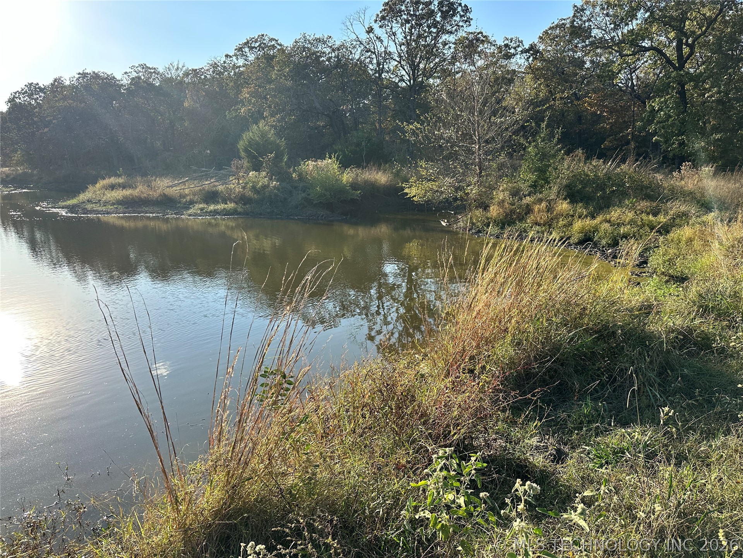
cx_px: 372
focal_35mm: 24
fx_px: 515
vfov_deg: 56.8
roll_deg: -0.1
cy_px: 279
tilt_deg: -12.7
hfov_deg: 71.6
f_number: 1.78
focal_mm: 6.86
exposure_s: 1/1949
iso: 80
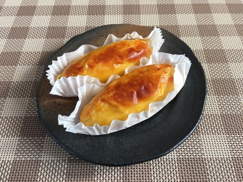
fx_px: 204
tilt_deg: -58.5
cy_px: 91
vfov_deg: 48.2
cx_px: 122
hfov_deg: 61.7
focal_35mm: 29
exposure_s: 1/30
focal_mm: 4.15
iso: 25
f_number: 2.2
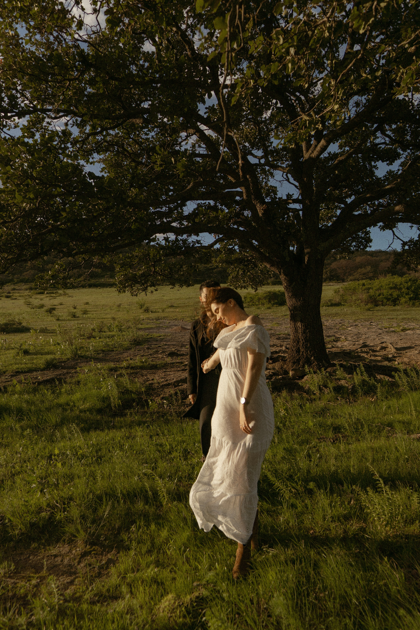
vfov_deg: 73.7
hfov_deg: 53.1
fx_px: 420
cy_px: 315
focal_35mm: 24
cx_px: 210
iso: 100
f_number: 2.2
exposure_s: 1/4000
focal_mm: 16
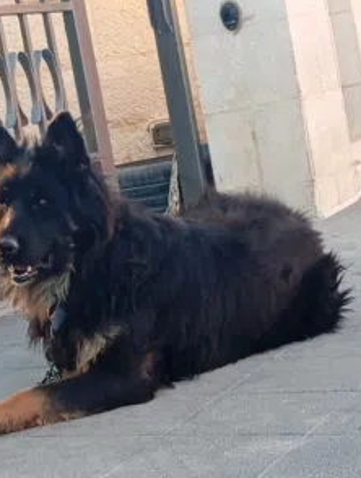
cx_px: 143
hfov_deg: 13.4
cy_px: 281
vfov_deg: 17.7
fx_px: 1537
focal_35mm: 111
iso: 456
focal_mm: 4.22
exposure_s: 1/100
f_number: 1.8
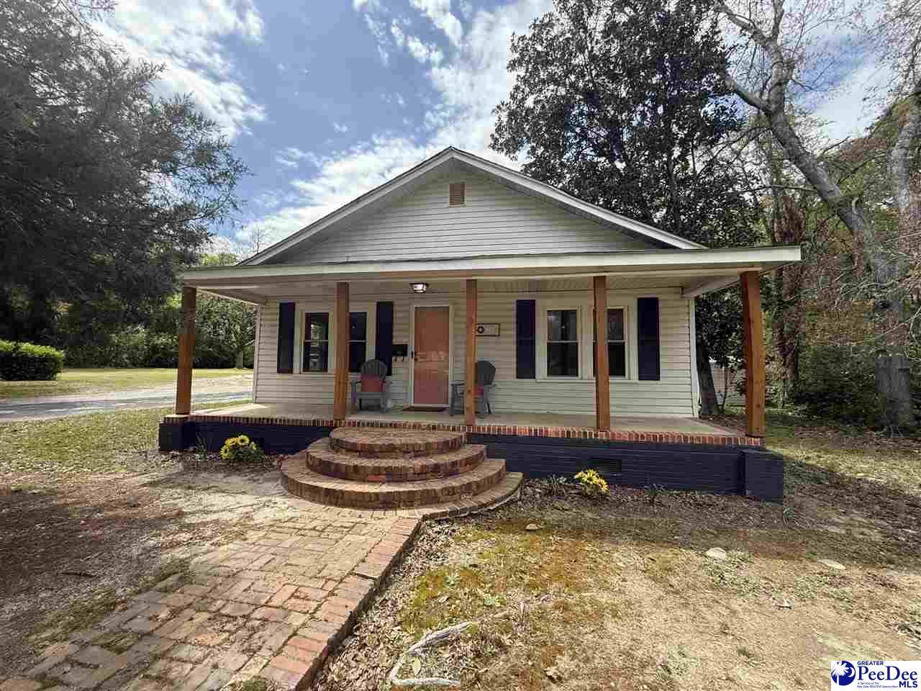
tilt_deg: +3.7
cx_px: 460
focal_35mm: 14
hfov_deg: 102.1
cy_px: 346
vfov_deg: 85.7
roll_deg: -1.2
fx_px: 372
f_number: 2.2
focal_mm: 2.22
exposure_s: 1/1105
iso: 64
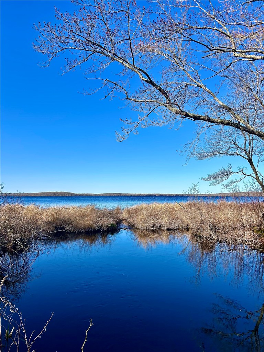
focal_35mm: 26
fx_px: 264
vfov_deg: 67.3
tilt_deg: +4.8
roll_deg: -0.7
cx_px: 132
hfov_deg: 53.1
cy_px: 176
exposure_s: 1/3704
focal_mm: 5.7
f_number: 1.5
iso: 50
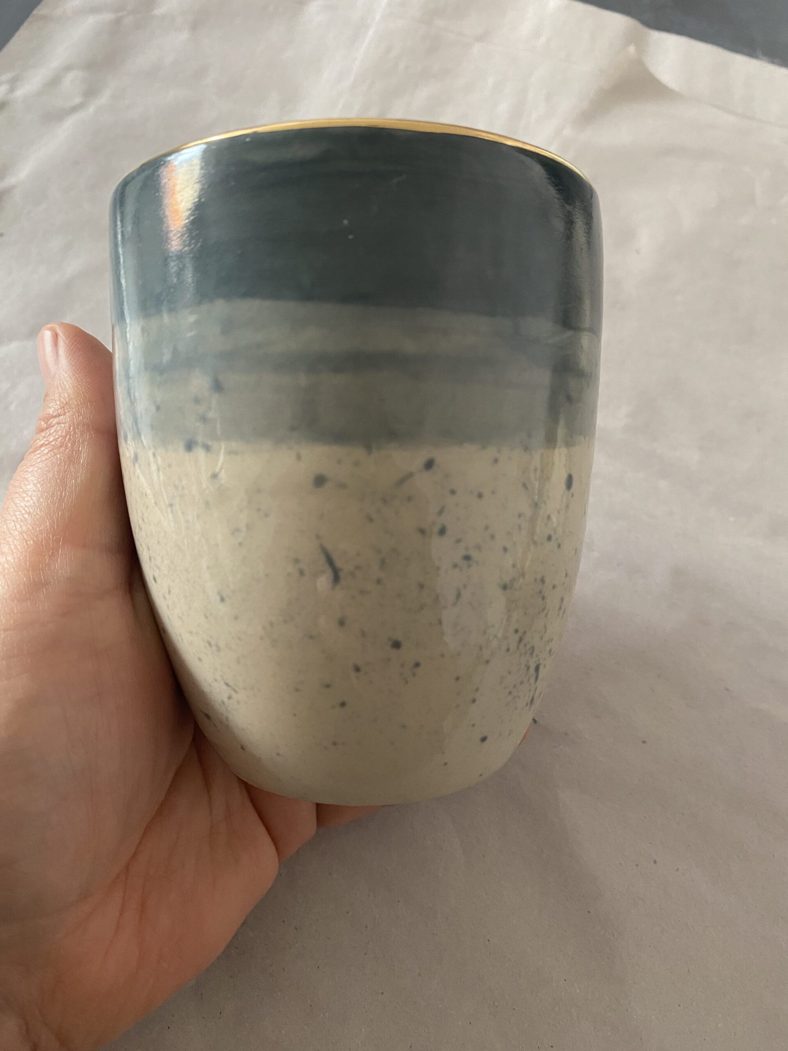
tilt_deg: -60.2
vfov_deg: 67.3
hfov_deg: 53.1
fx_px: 789
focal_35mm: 26
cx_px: 394
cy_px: 526
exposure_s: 1/60
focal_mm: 4.25
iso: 320
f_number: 1.8
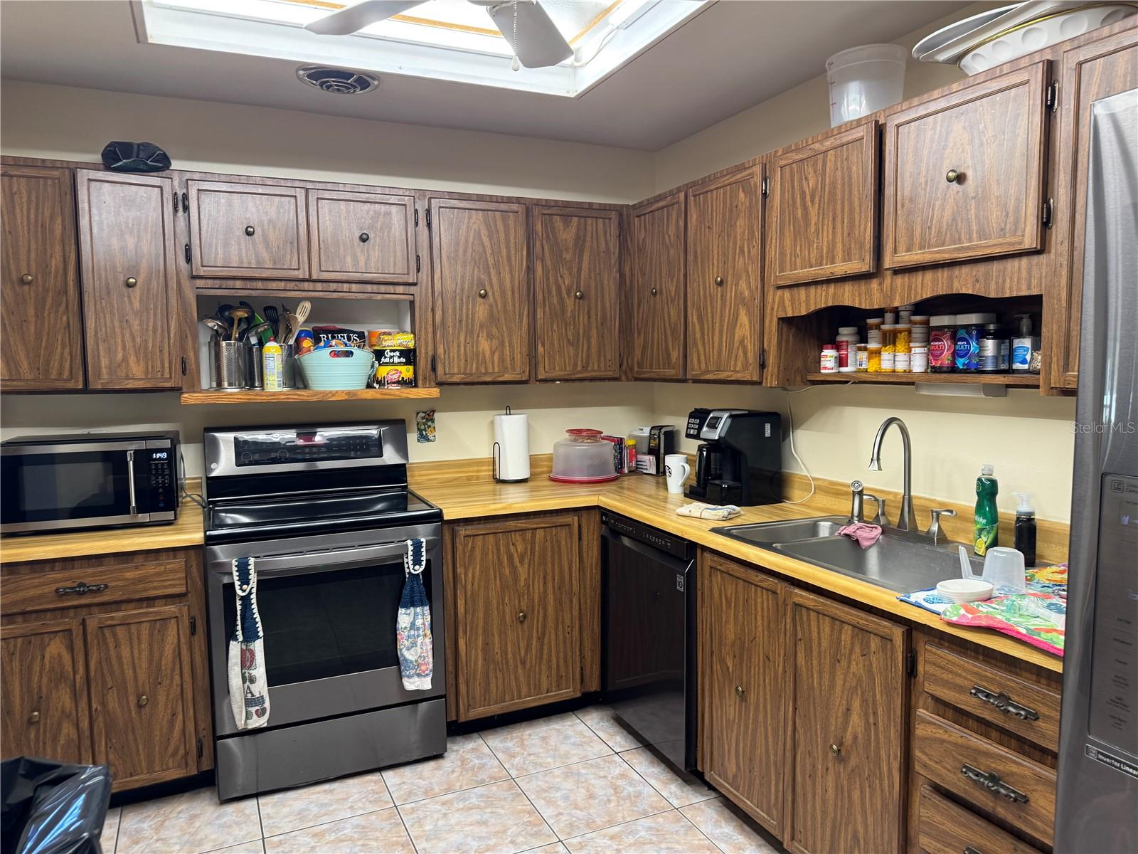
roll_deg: +0.5
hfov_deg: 71.6
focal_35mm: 24
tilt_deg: -5.7
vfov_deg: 56.8
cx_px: 569
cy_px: 427
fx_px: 789
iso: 160
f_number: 1.78
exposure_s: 1/60
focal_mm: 6.76
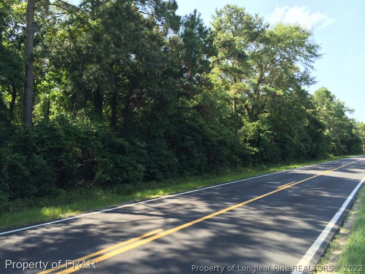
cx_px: 182
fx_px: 306
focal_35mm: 29
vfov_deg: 48.2
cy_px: 137
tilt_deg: +2.5
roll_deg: +1.0
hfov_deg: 61.7
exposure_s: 1/291
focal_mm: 4.15
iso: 32
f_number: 2.2
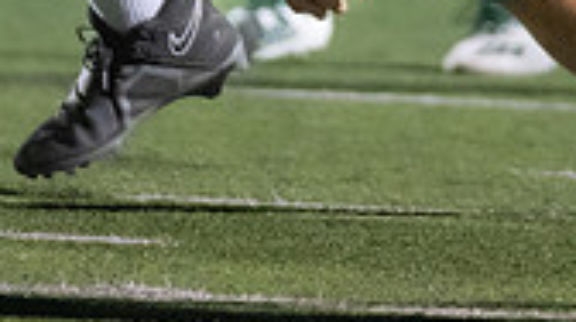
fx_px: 14262
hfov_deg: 2.3
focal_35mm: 935
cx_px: 163
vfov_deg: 1.3
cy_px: -430
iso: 6400
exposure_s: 1/1000
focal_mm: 170
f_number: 2.8
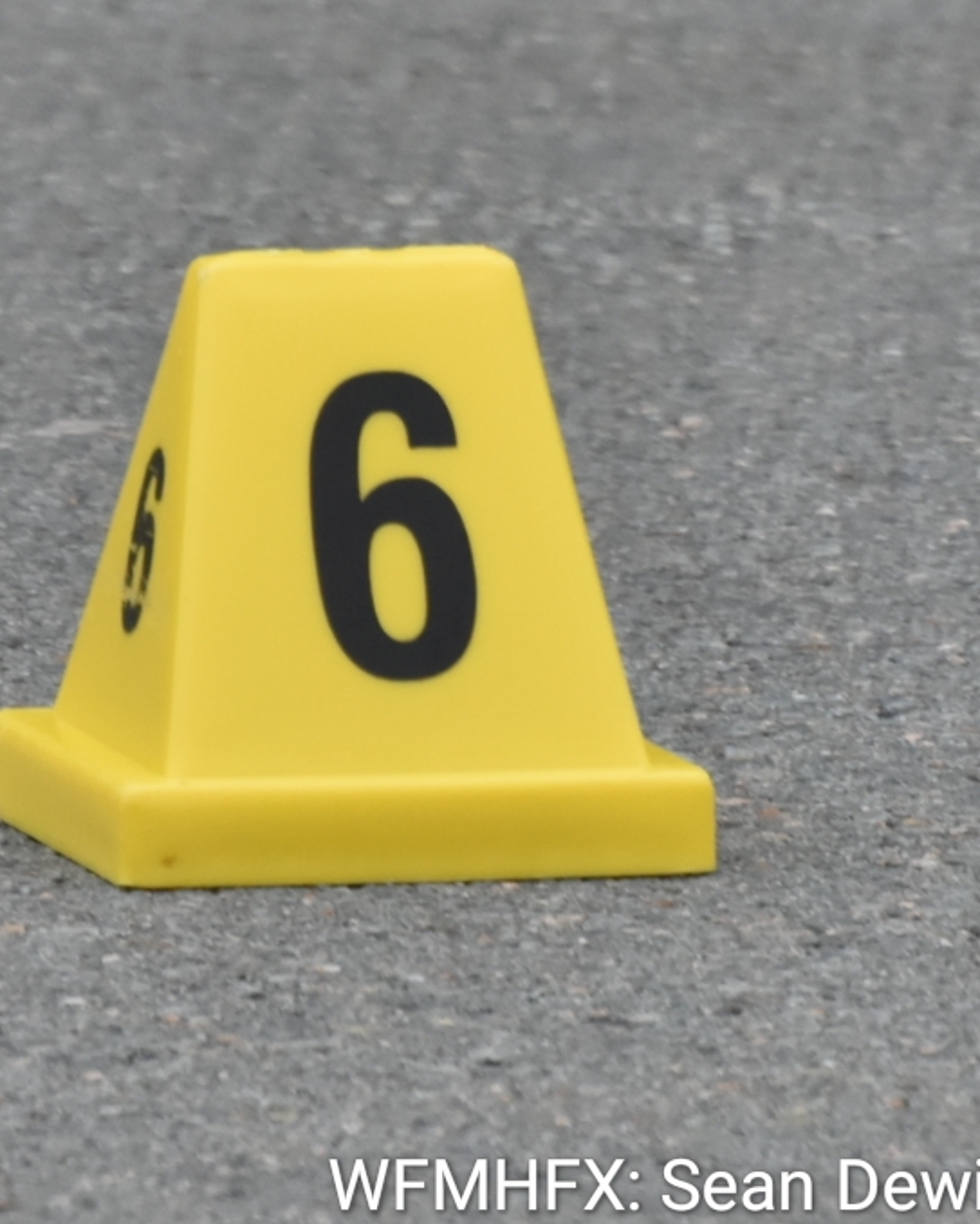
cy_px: 613
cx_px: 157
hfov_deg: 2.4
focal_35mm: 637
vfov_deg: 3.0
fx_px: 23079
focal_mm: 300
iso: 800
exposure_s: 1/500
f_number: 8
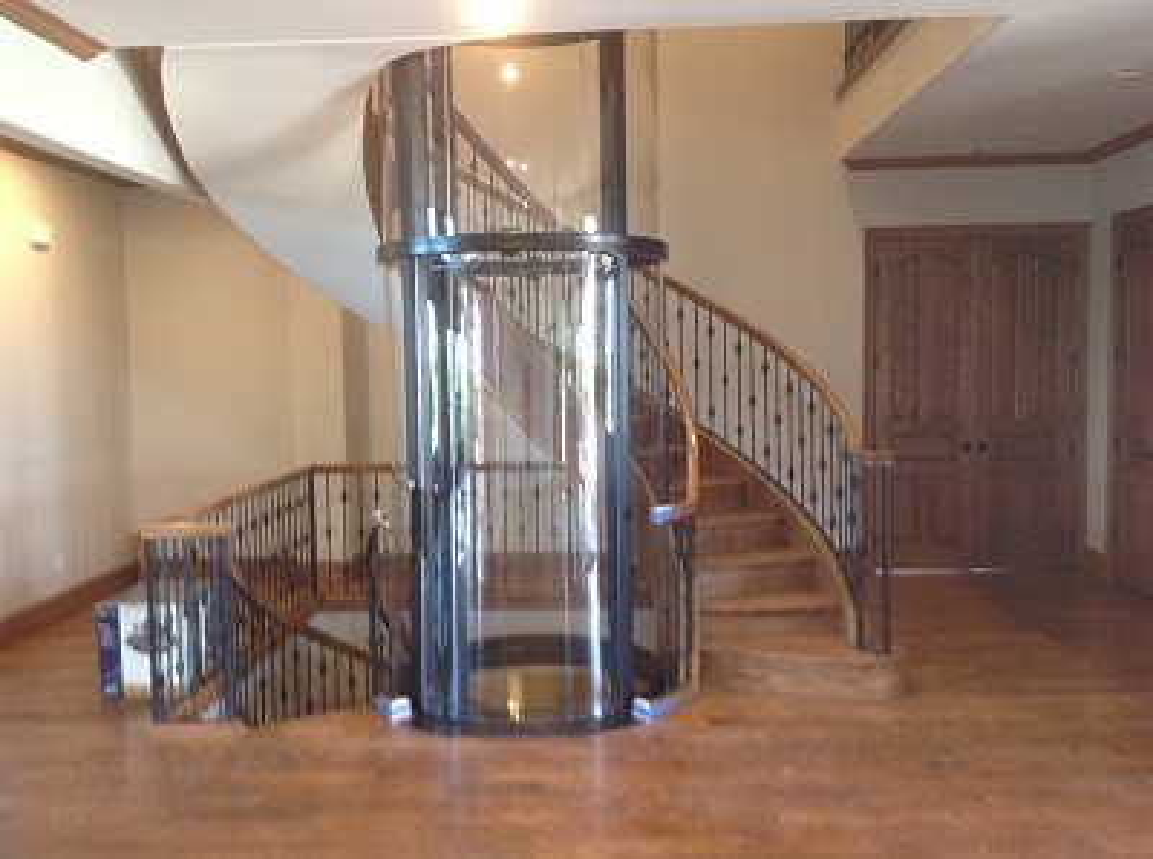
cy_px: 430
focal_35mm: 35
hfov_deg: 52.7
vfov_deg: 40.5
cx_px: 576
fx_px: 1163
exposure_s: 1/15
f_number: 2.4
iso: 100
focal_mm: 4.28
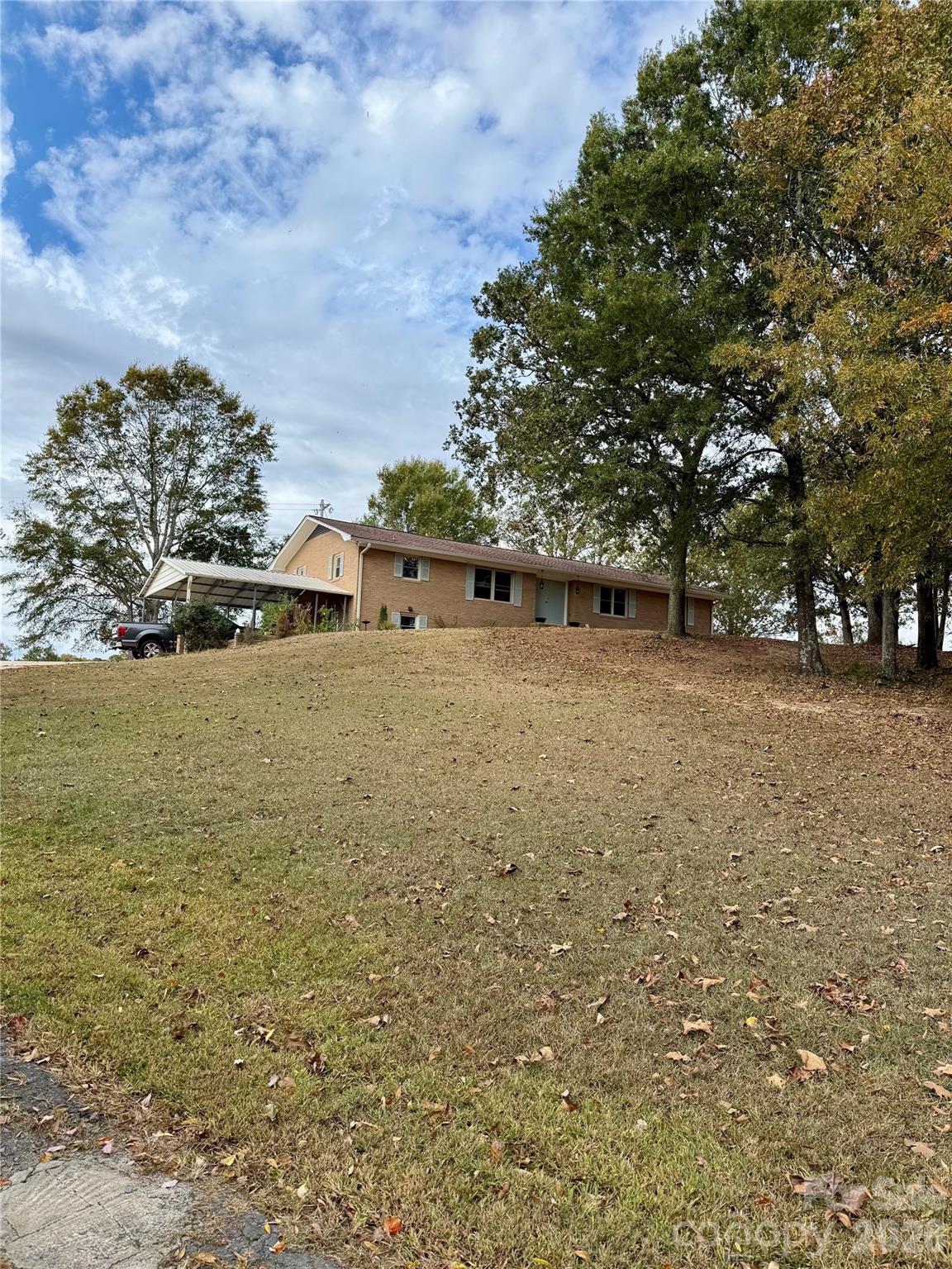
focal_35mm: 24
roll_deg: -3.3
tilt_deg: +6.9
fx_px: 880
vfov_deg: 71.6
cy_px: 634
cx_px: 476
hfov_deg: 56.8
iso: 80
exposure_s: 1/2703
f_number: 1.78
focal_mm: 6.76
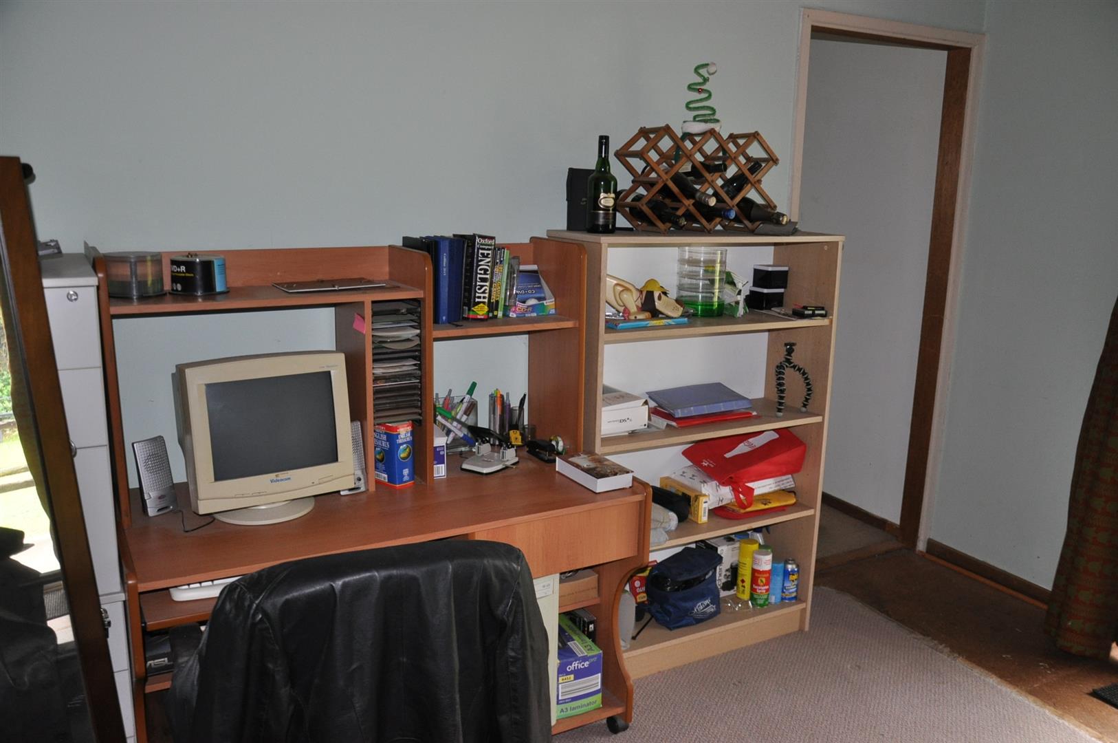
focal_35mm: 27
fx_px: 837
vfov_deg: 47.8
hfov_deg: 67.4
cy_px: 372
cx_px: 559
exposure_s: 1/60
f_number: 3.5
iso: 800
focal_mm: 18
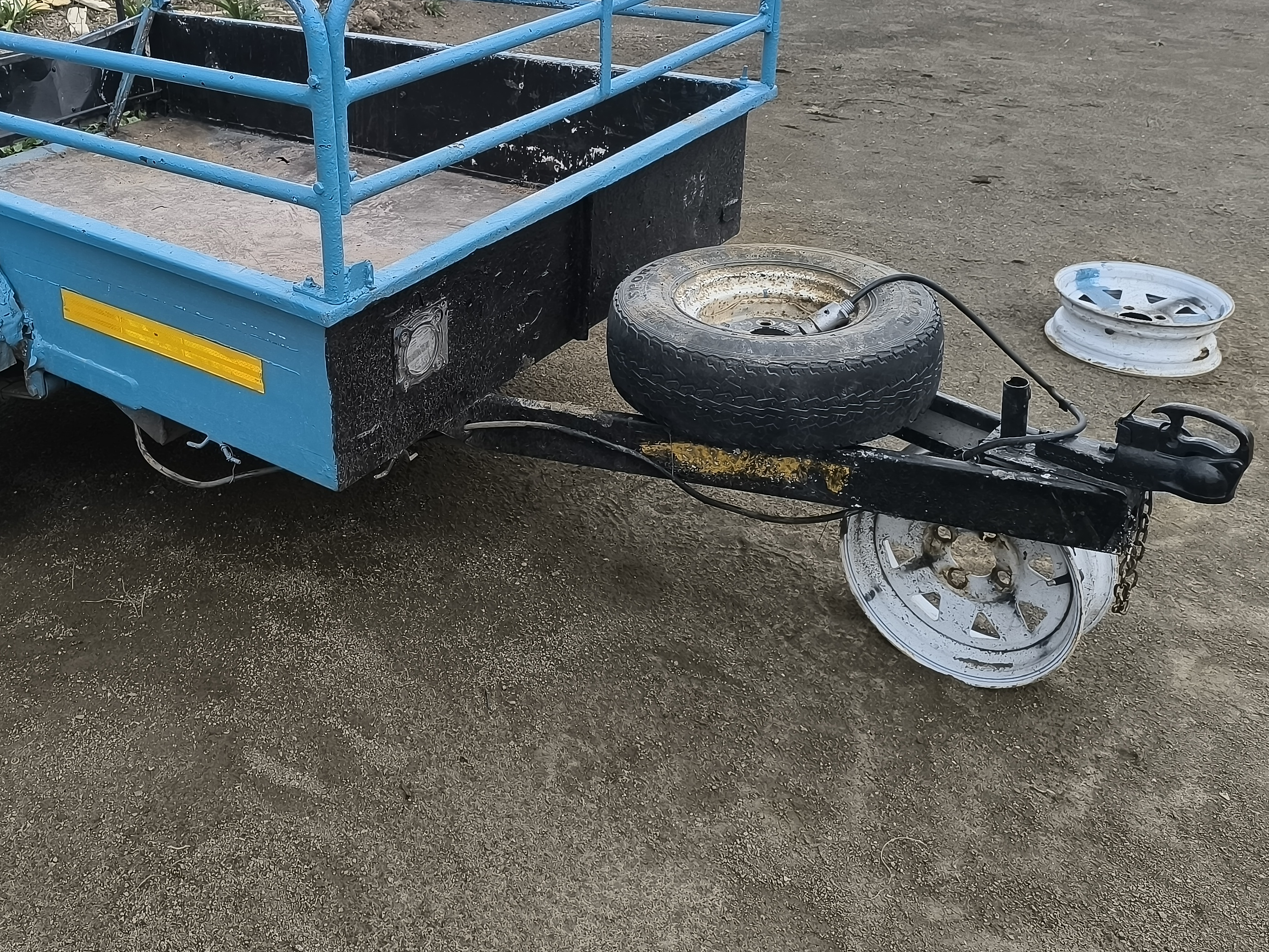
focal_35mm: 34
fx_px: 1246
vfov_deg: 41.0
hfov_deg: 52.5
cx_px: 385
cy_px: 280
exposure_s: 1/187
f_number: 1.65
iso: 50
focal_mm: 6.14
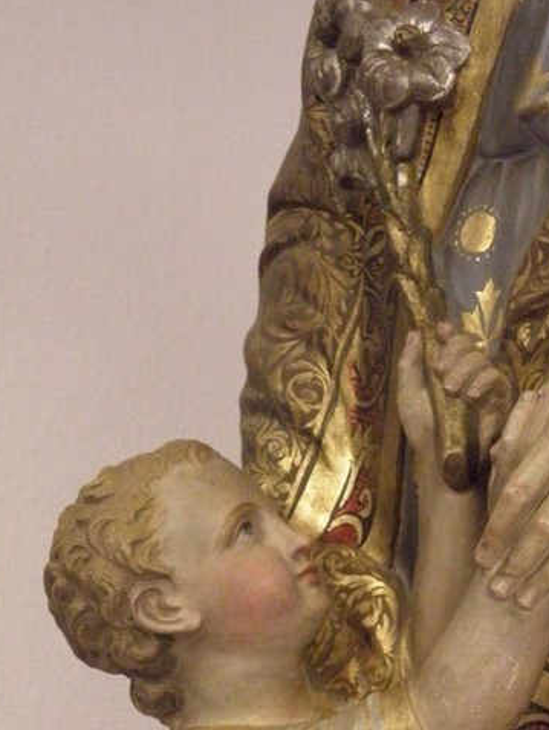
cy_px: 532
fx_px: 1944
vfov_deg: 21.2
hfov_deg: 16.0
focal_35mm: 92
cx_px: 413
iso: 800
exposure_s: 1/40
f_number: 3.6
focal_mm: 10.66
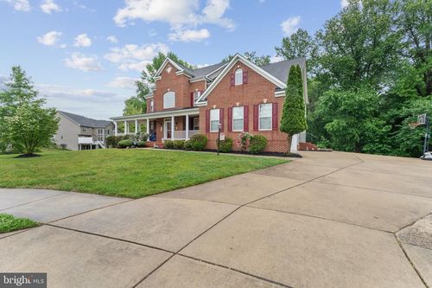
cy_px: 144
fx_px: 168
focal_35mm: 14
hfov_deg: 104.3
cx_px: 216
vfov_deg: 81.2
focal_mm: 14
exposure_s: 1/80
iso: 100
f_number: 8
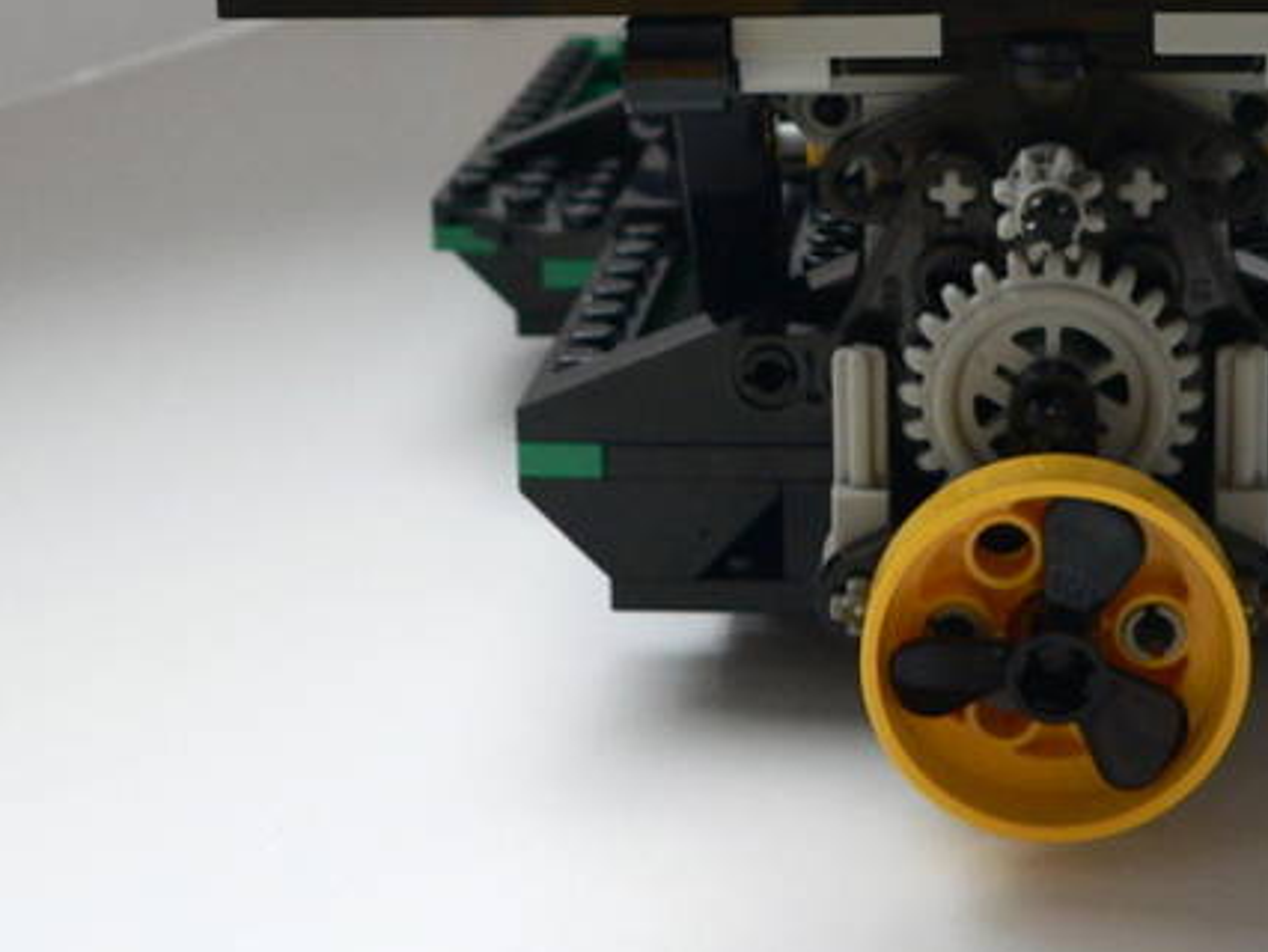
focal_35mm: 76
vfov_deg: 18.9
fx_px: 2785
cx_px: 860
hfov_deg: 25.5
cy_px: 22
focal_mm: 6
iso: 200
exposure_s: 1/40
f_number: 2.8
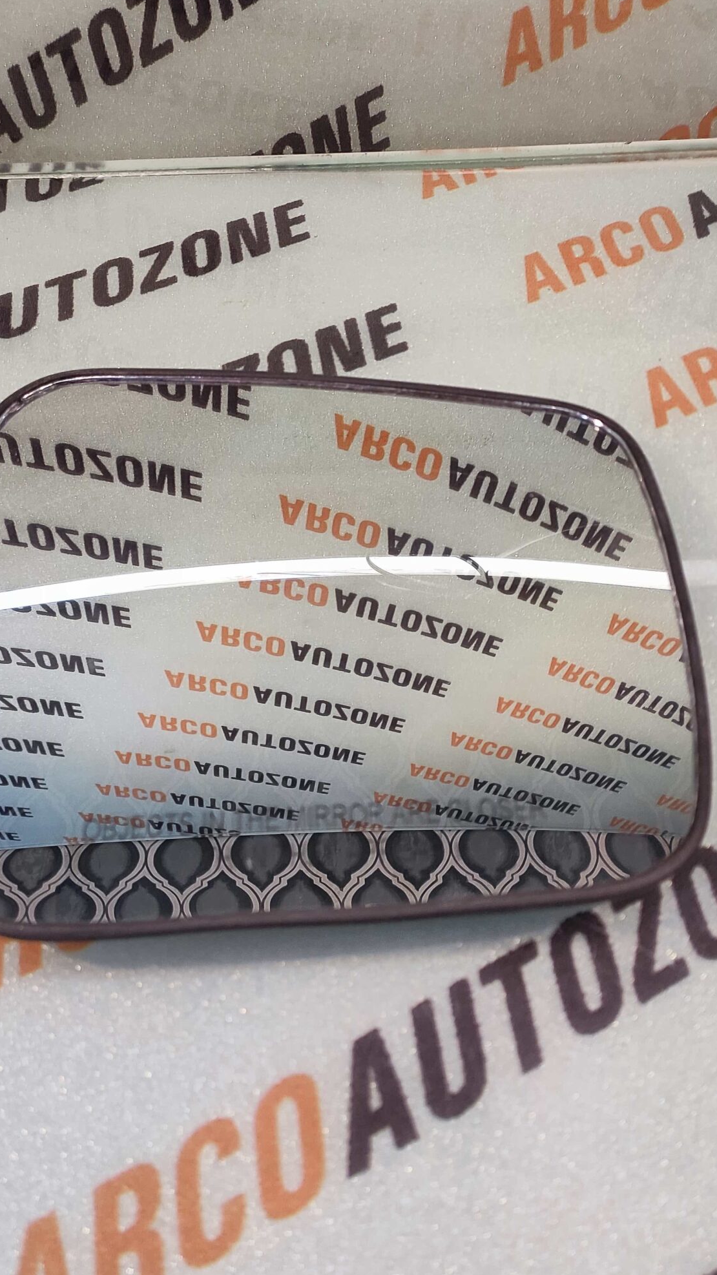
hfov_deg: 47.7
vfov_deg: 76.2
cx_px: 348
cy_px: 600
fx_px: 811
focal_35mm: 24
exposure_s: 1/50
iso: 225
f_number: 1.79
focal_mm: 4.74
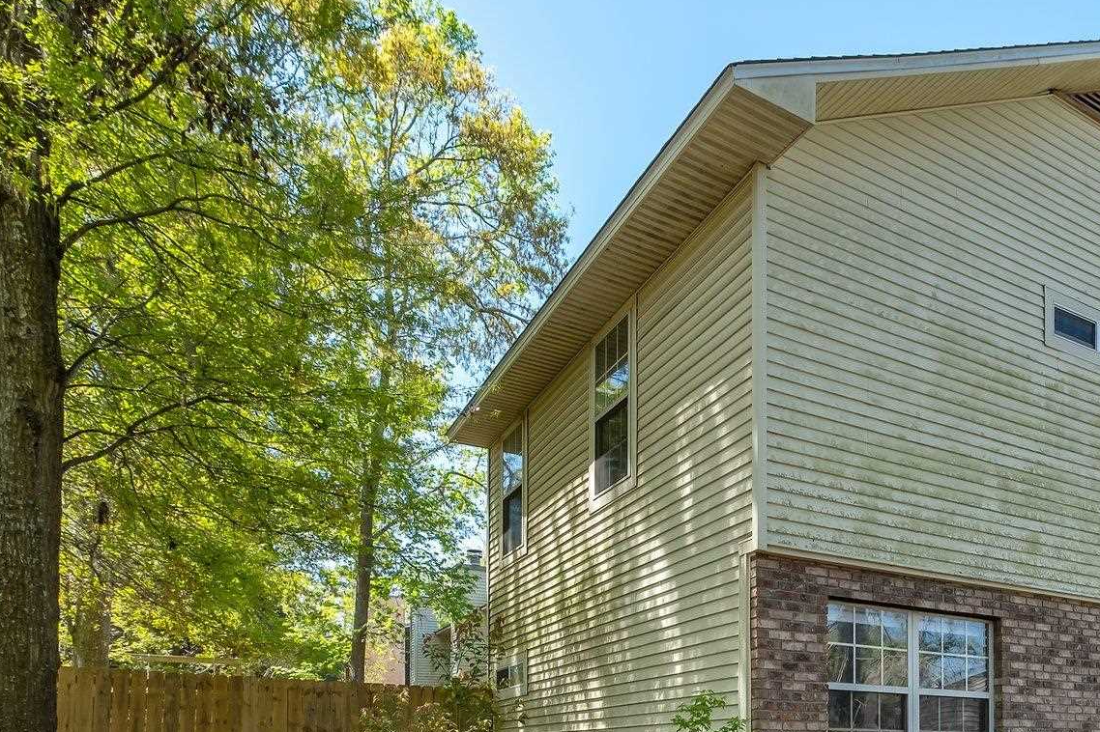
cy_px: 653
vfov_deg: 43.9
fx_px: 825
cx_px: 815
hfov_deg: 63.7
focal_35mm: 27
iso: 250
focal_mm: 10
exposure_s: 1/250
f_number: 8
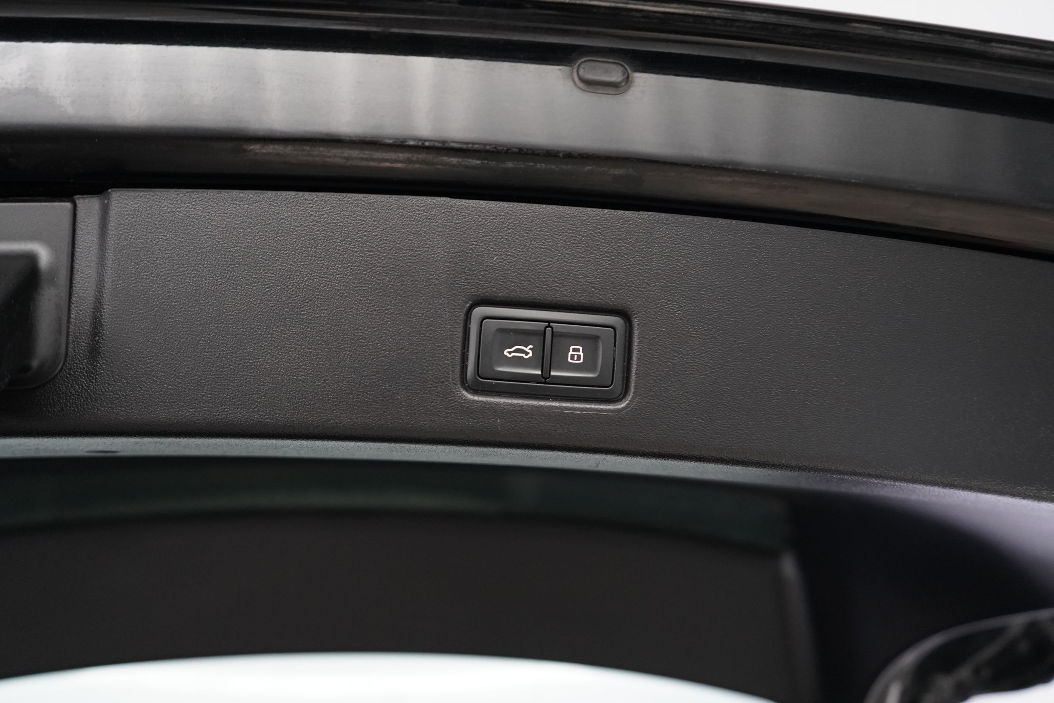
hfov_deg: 65.5
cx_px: 527
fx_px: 820
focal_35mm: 28
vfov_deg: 46.4
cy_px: 352
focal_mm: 28
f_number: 3.5
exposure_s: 1/60
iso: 3200
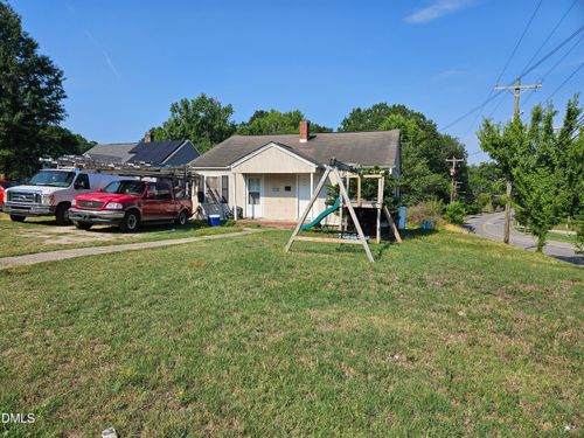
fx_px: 388
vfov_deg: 58.9
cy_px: 219
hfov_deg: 73.9
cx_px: 292
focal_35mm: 23
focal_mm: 5.4
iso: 25
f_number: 1.8
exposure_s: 1/2314
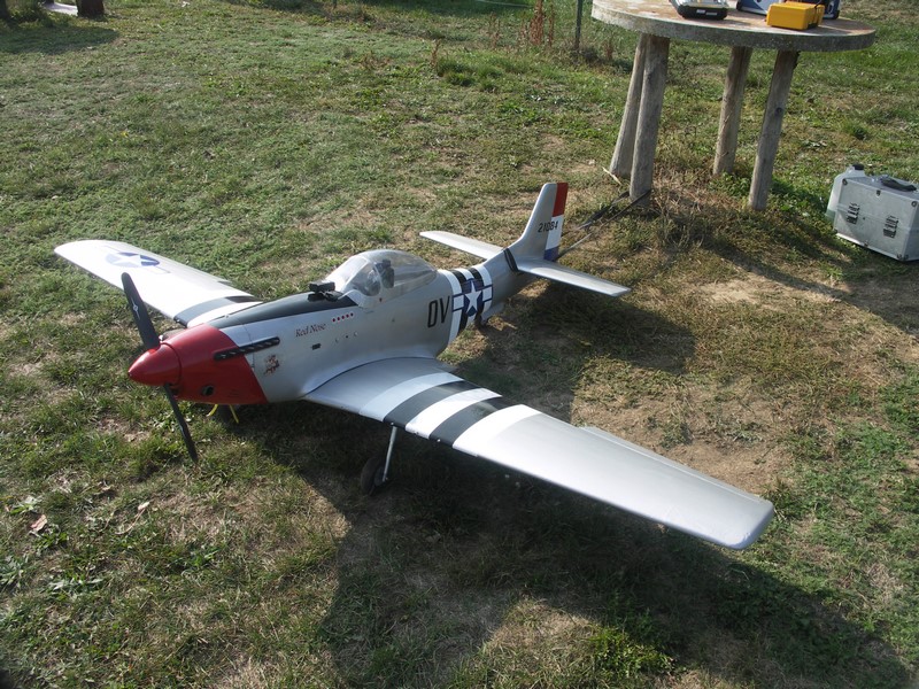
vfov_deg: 44.2
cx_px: 460
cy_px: 344
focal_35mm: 32
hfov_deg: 56.8
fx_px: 850
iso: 50
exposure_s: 1/160
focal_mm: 8.3
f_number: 5
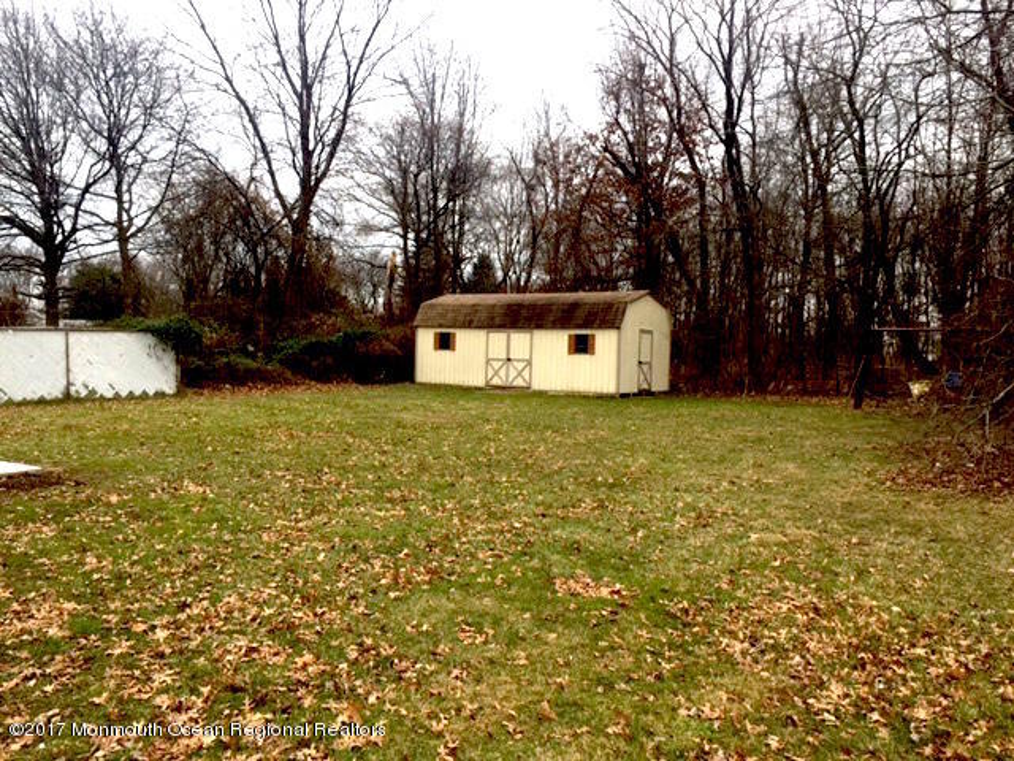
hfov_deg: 61.7
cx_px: 507
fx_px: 849
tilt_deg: -0.7
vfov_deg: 48.2
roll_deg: -2.1
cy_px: 380
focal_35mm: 29
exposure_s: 1/359
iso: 32
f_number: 2.2
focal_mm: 4.15
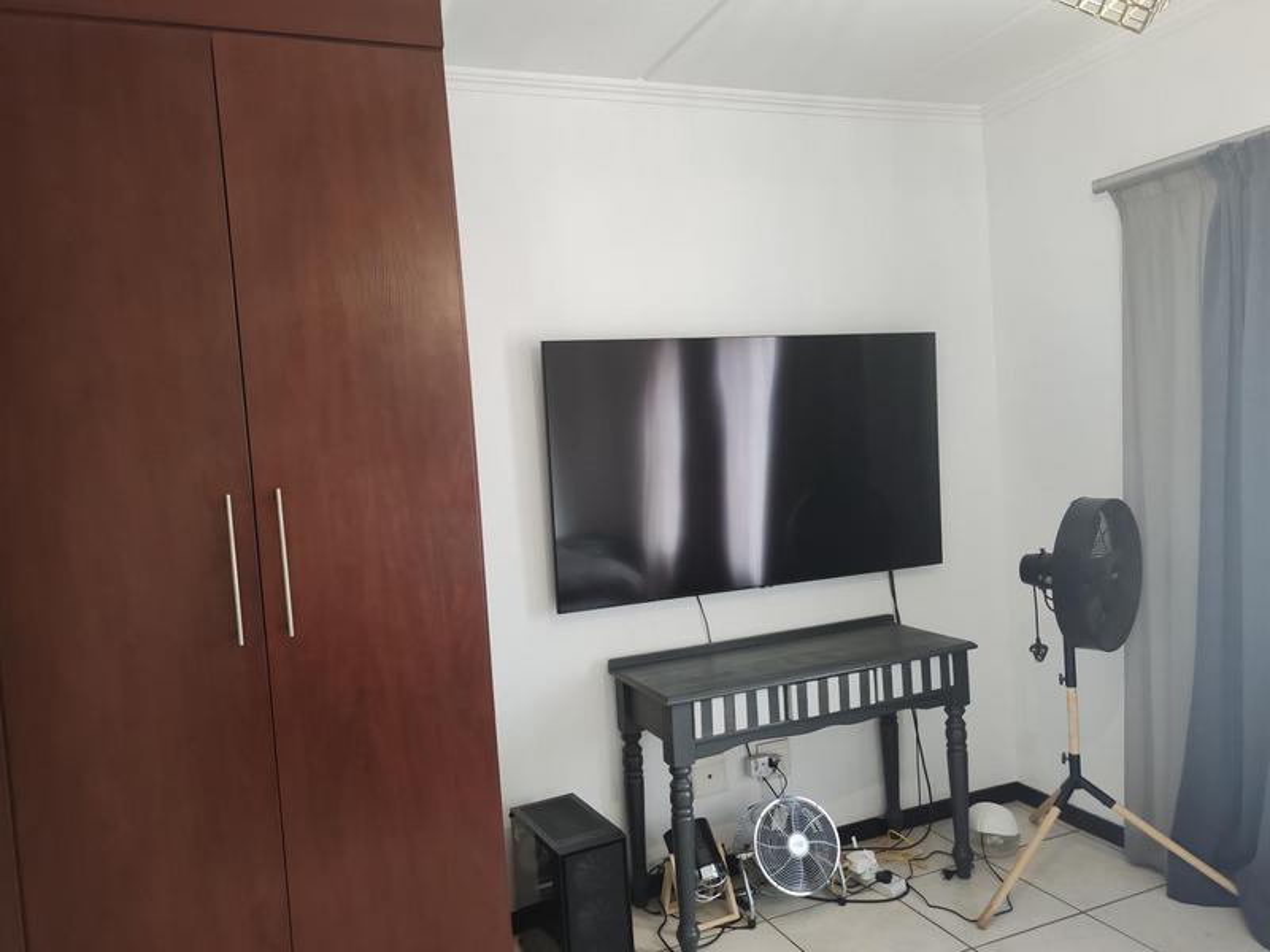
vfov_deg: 51.4
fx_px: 991
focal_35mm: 27
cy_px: 476
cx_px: 635
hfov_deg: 65.3
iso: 1600
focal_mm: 6.12
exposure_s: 1/50
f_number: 1.9
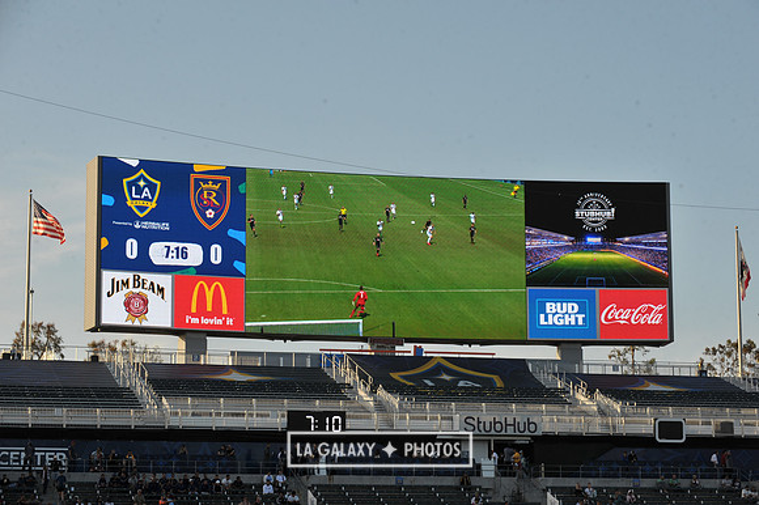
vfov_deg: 13.0
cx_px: 380
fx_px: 2212
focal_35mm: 105
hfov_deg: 19.5
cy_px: 252
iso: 400
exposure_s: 1/400
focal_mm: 105
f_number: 10
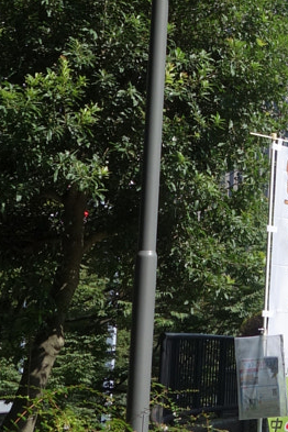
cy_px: -48
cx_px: 379
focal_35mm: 114
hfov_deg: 11.7
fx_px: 1368
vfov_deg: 17.3
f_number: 4.5
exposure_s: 1/800
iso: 125
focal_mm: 10.4
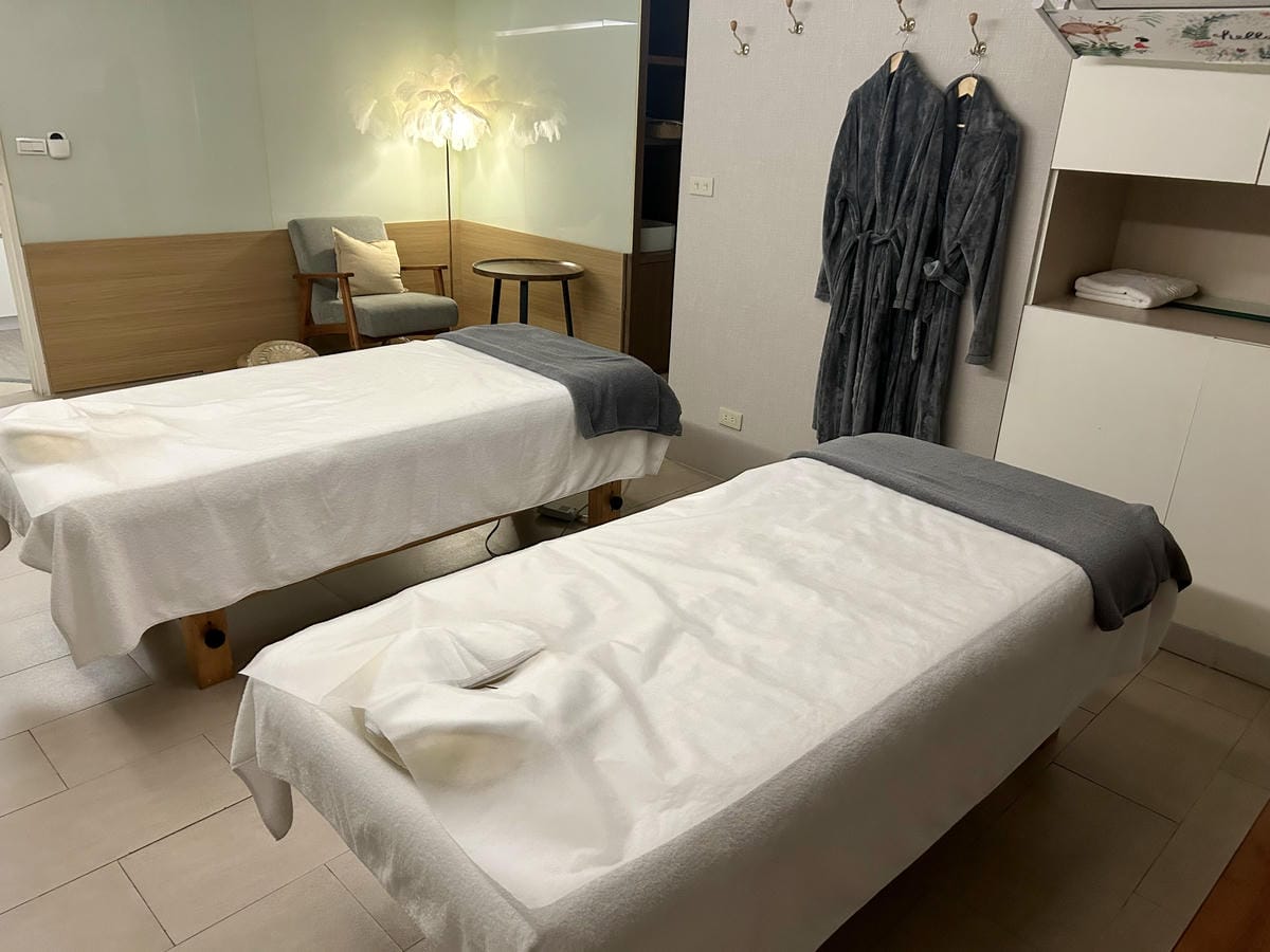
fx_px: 954
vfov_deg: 53.1
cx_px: 635
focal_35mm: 26
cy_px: 476
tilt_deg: -21.7
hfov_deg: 67.3
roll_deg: -1.4
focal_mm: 5.7
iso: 320
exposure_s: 1/60
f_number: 1.5
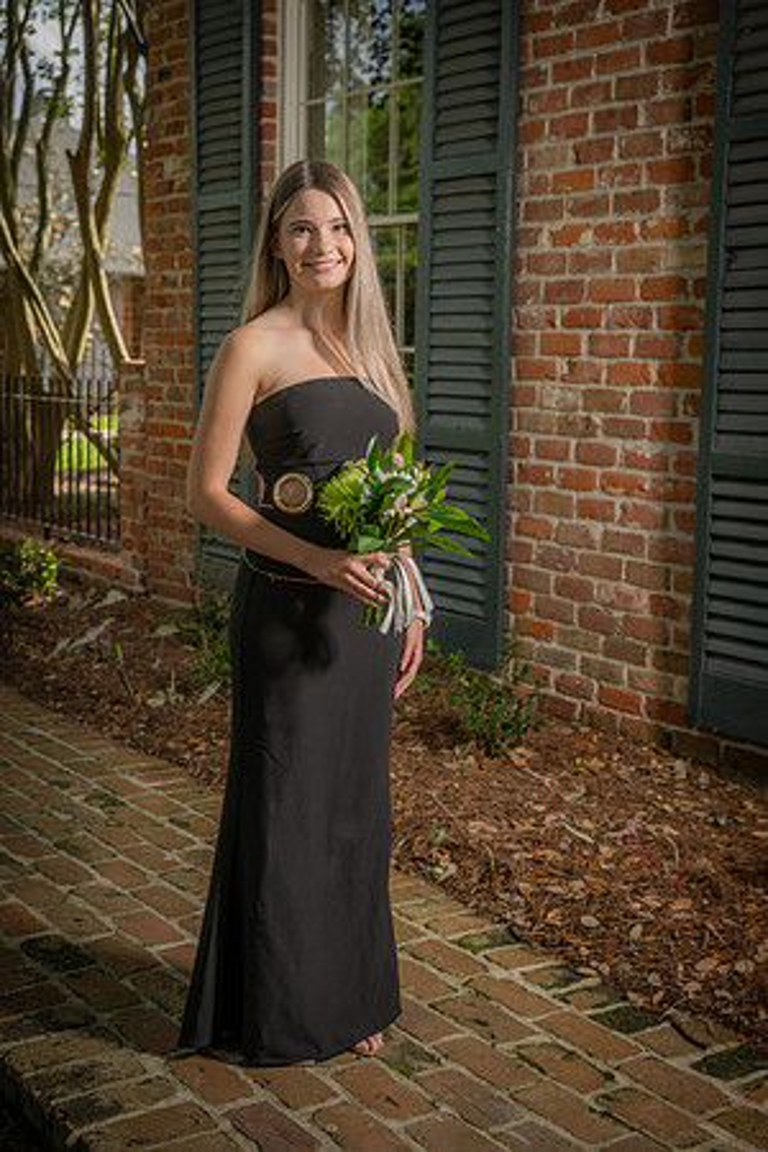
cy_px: 576
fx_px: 1536
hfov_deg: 28.1
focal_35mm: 48
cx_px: 384
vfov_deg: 41.1
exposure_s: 1/160
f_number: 5.6
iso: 100
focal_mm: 48
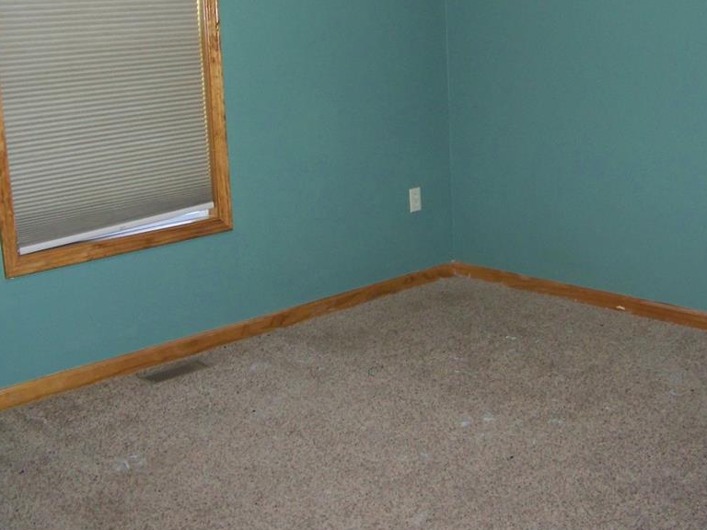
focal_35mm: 48
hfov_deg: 39.6
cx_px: 330
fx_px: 980
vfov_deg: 30.1
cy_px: 189
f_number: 2.8
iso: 200
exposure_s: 1/30
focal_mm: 5.85
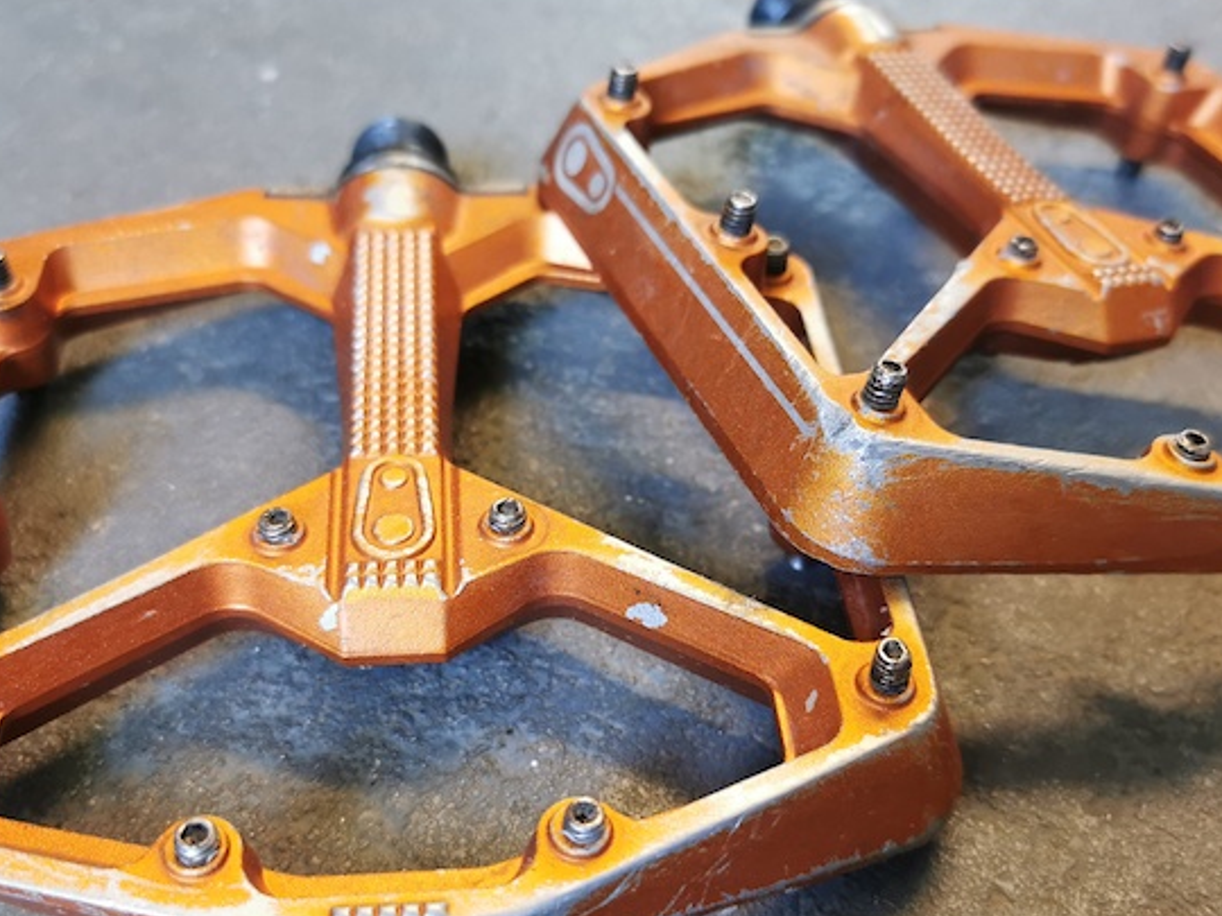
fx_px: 1412
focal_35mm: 40
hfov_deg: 46.8
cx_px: 636
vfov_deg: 35.9
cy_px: 536
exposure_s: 1/50
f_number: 1.6
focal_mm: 5.56
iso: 160
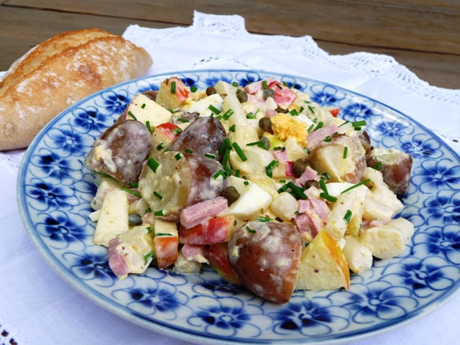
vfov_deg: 41.8
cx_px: 230
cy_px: 172
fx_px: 452
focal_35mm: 34
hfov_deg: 54.0
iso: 100
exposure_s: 1/125
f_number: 3.6
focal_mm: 5.6
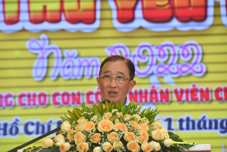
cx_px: 114
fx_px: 1892
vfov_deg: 4.6
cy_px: 76
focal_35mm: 300
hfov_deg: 6.9
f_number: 7.1
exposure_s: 1/200
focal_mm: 200
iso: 1600
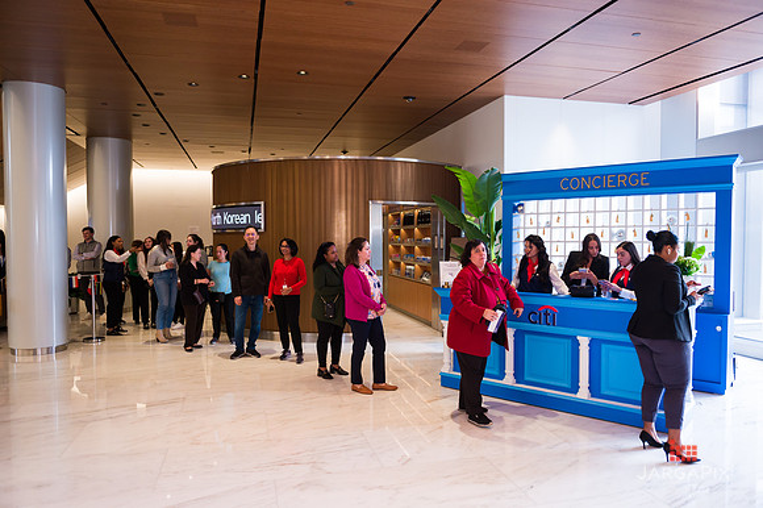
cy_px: 254
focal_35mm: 26
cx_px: 382
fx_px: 551
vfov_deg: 49.5
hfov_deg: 69.4
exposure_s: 1/400
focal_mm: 26
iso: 1250
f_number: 3.2
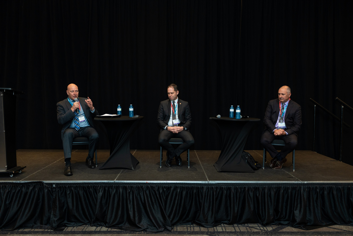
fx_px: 313
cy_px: 118
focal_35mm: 32
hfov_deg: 58.8
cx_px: 176
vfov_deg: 41.2
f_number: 2.8
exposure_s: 1/160
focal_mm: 31.6
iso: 800
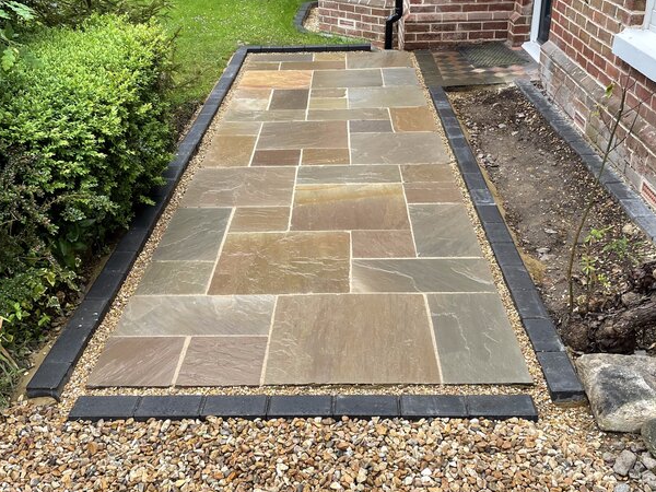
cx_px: 321
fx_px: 739
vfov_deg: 36.8
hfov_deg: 47.9
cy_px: 227
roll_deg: +2.4
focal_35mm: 39
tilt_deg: -28.0
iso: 32
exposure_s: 1/129
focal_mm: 4.2
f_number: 1.6
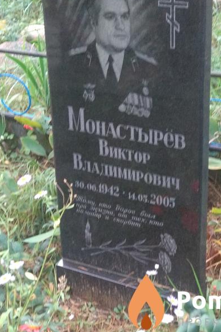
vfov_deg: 27.7
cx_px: 131
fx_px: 673
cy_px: 165
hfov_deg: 18.6
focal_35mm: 73
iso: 800
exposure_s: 1/30
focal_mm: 5.99
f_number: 2.6
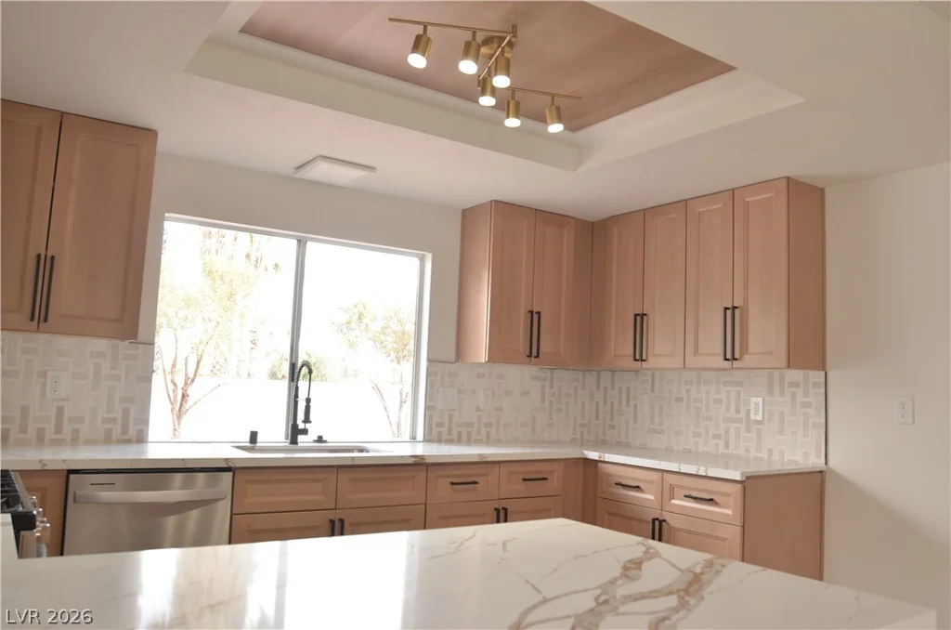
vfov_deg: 47.7
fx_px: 712
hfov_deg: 67.5
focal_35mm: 27
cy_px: 315
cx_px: 476
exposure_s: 1/80
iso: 200
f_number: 4.5
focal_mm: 18
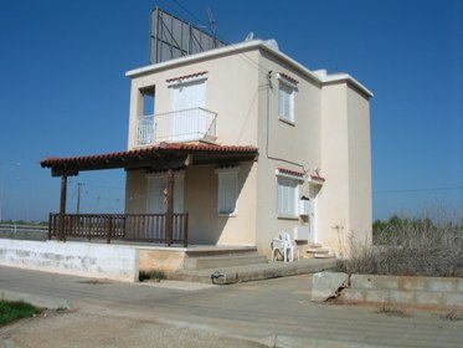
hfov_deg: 50.1
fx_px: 495
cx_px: 232
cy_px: 174
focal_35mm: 37
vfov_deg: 38.7
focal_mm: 5.6
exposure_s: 1/1244
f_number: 4.5
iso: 100
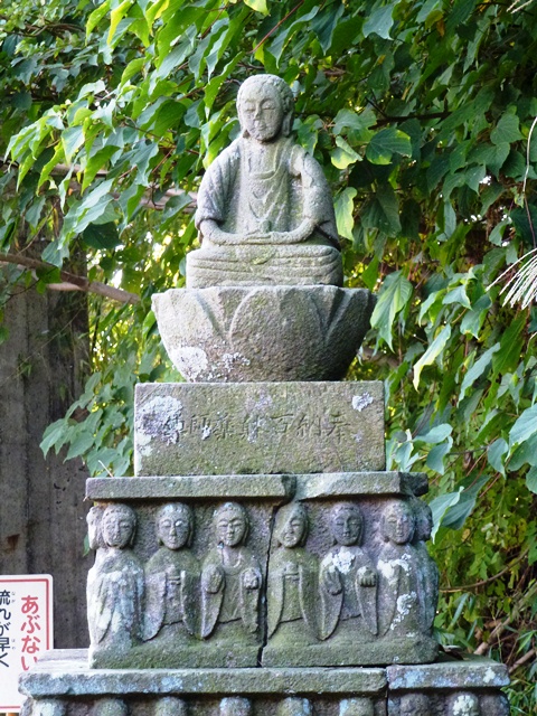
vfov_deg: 15.1
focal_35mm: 131
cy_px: 358
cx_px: 268
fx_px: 2710
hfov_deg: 11.3
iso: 400
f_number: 5.2
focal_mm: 23.4
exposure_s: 1/50
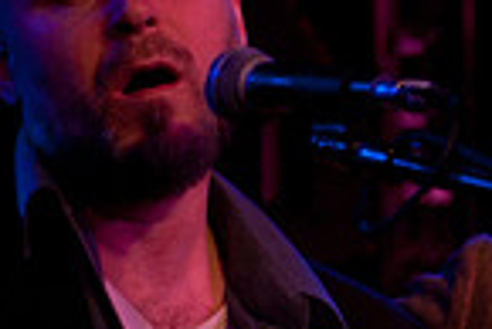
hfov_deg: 6.8
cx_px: 699
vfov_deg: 4.6
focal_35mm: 299
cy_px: 300
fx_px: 4090
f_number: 1.8
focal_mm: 50
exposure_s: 1/50
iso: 1000
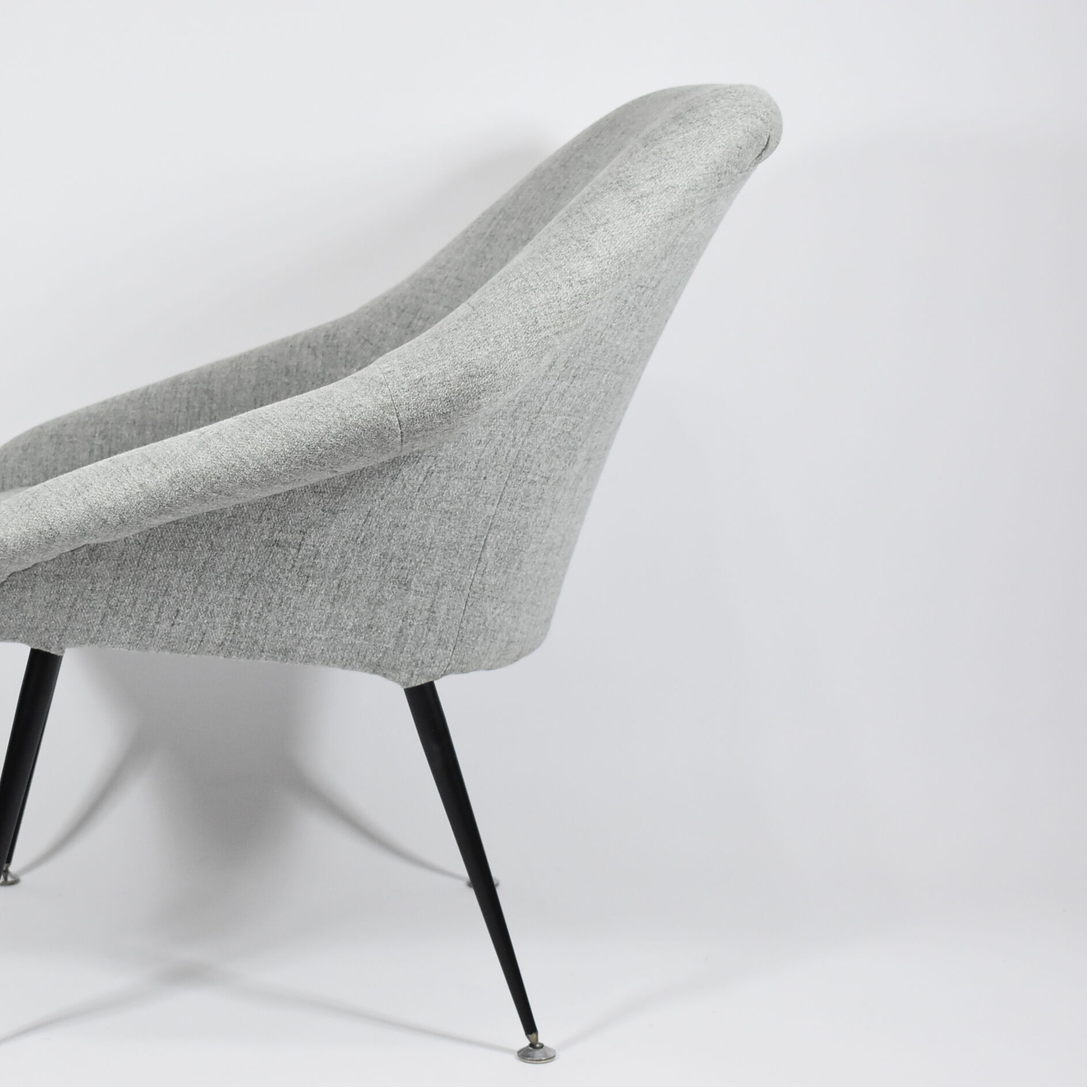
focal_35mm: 73
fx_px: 2593
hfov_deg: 23.4
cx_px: 258
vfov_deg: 23.7
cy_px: 540
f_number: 4.8
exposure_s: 1/125
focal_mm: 36
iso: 1250
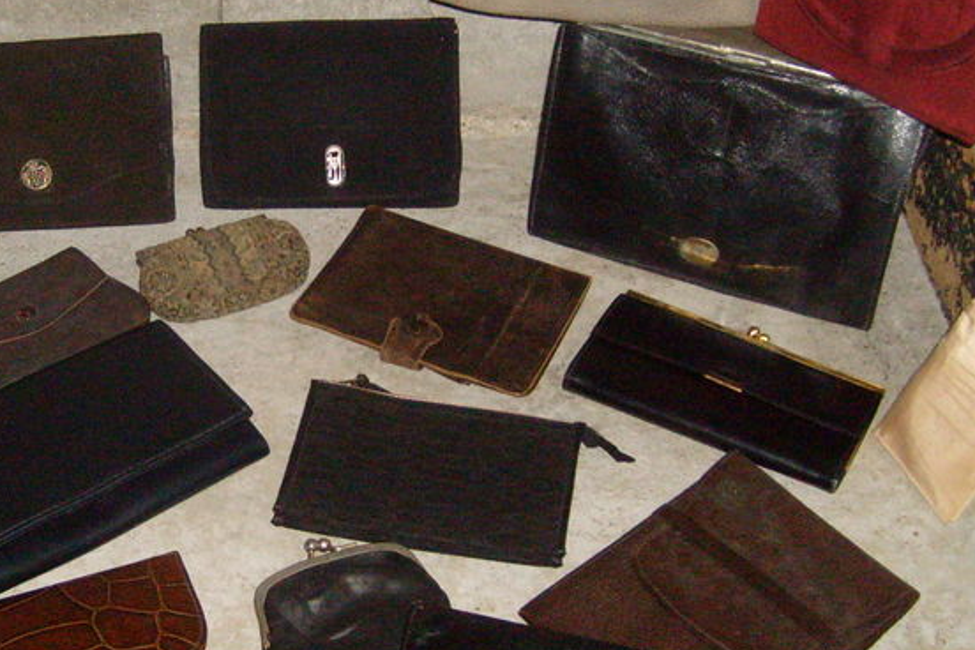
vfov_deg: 20.6
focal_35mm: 66
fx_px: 1787
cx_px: 306
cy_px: 316
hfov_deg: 30.2
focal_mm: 5.8
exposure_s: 1/45
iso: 400
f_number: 2.8
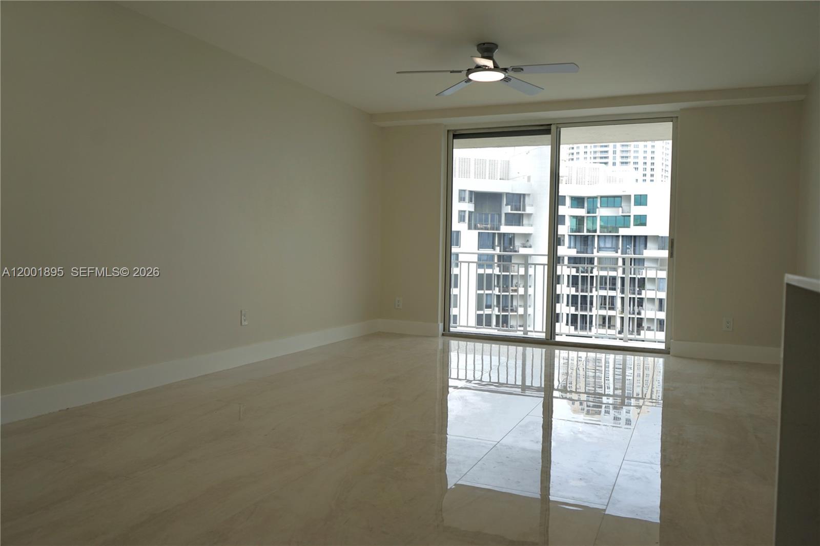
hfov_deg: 65.5
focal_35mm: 28
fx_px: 638
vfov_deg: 46.4
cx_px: 410
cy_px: 273
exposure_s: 1/160
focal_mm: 28
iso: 100
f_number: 3.5
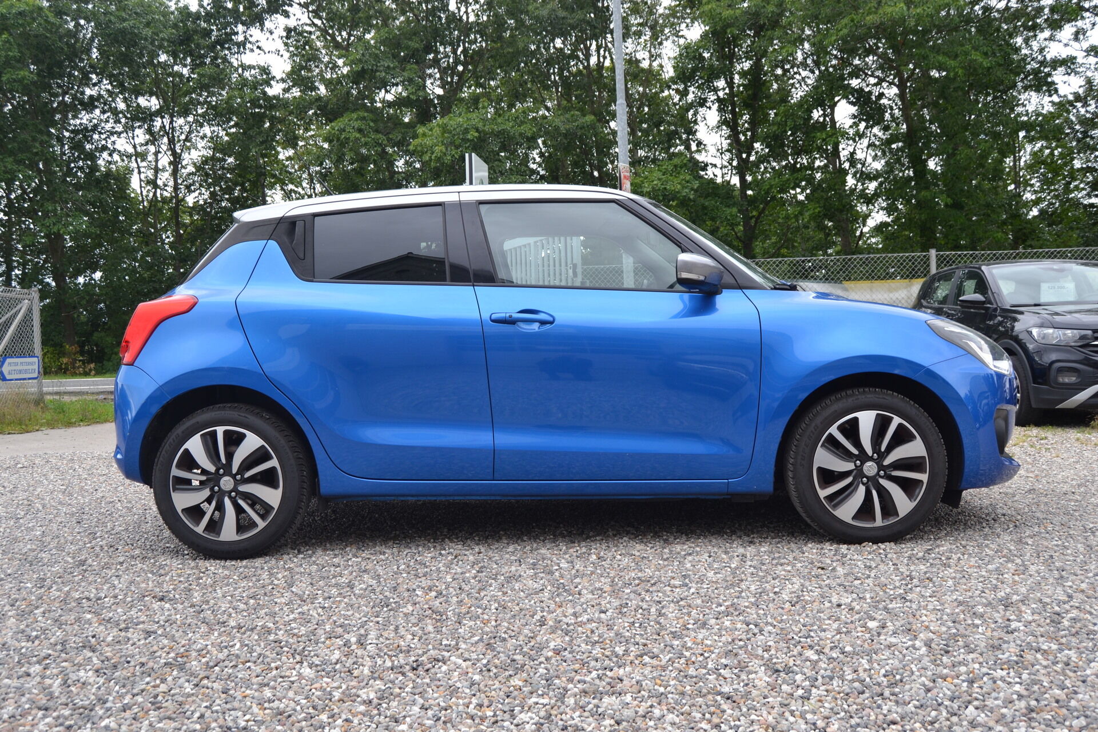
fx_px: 915
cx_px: 549
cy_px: 366
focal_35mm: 30
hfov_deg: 61.9
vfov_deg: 43.6
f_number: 6.3
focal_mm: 20
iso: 100
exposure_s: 1/160
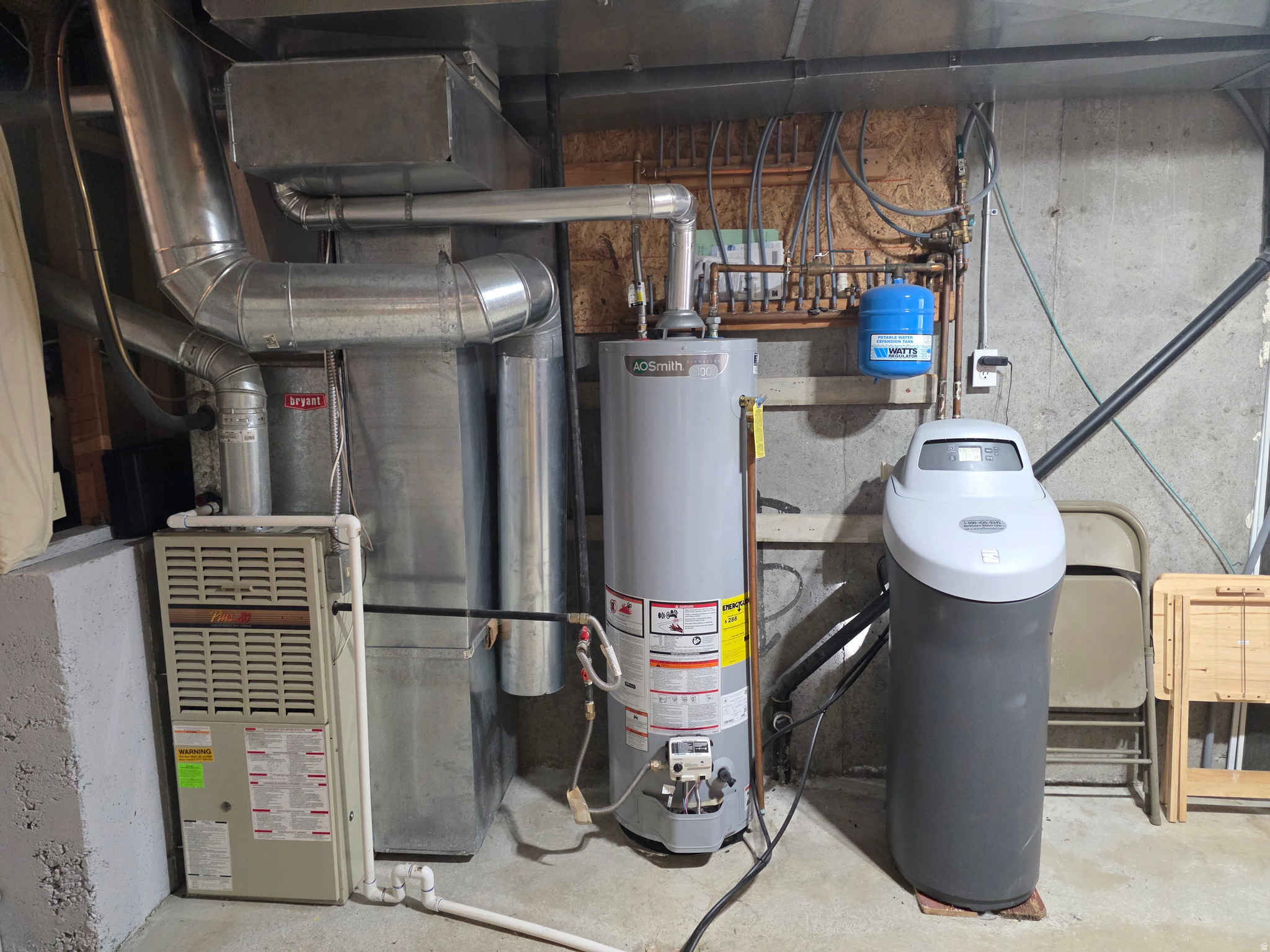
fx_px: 844
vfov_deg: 58.9
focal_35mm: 23
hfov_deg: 73.9
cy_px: 476
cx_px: 635
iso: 500
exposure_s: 1/120
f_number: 1.7
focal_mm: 6.3
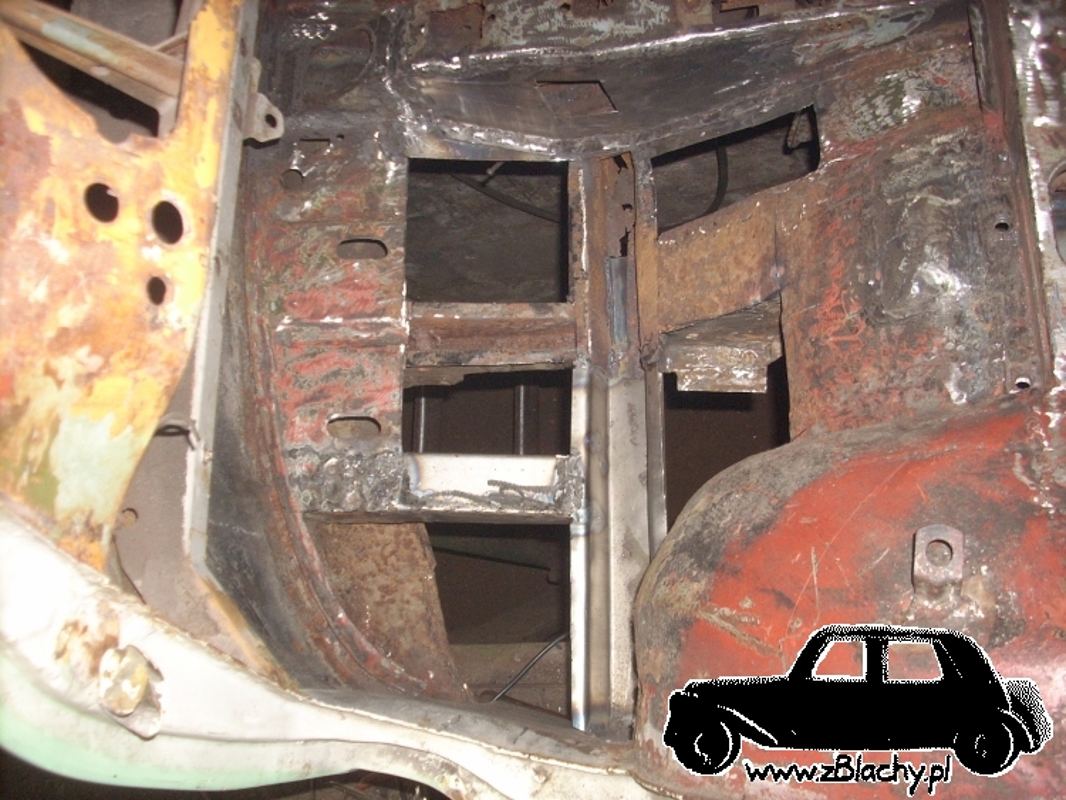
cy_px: 400
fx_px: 1140
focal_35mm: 37
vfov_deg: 38.7
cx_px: 533
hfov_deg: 50.1
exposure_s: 1/60
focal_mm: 6.2
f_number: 2.8
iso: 200
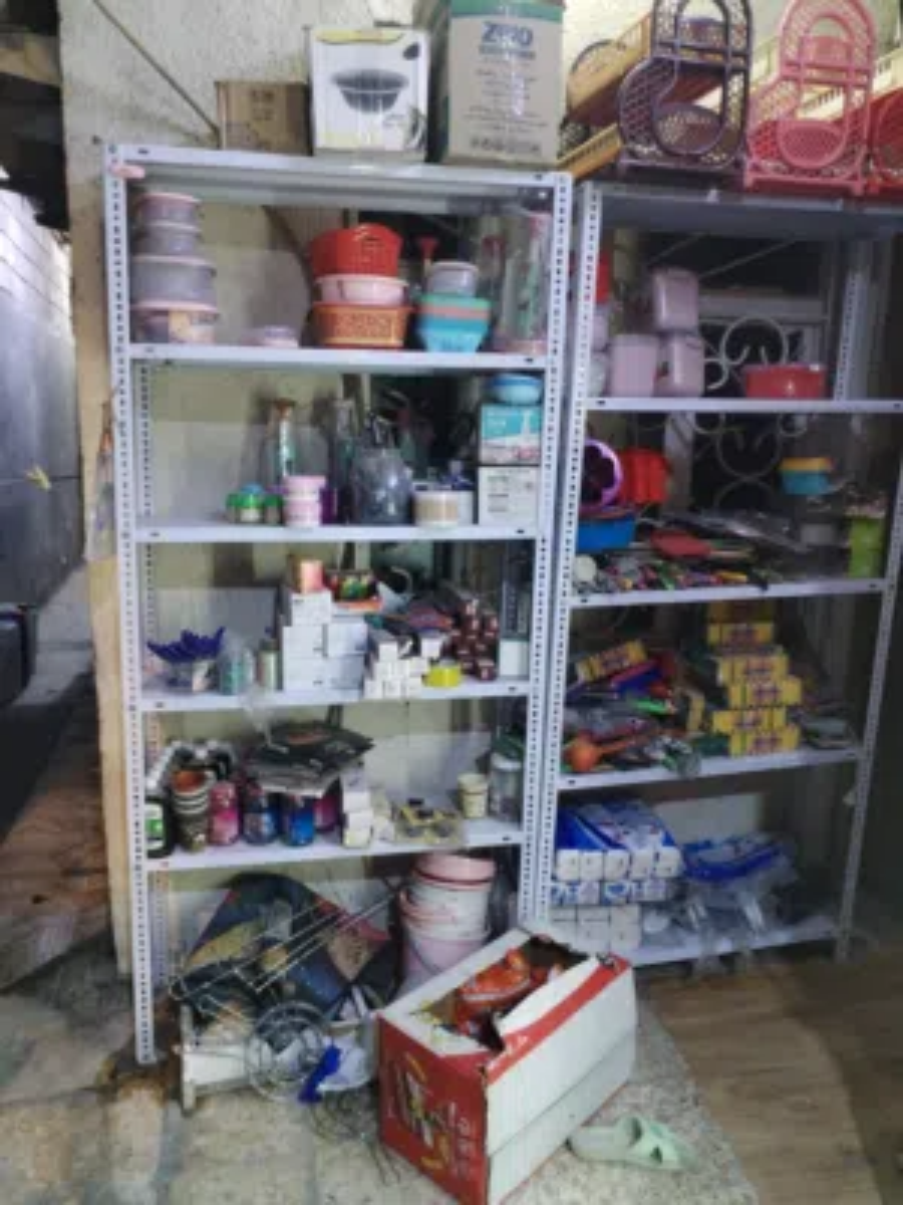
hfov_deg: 48.2
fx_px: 1009
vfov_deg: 61.7
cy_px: 602
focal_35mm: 29
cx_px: 452
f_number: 1.8
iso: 1370
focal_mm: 4.75
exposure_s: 1/33.3
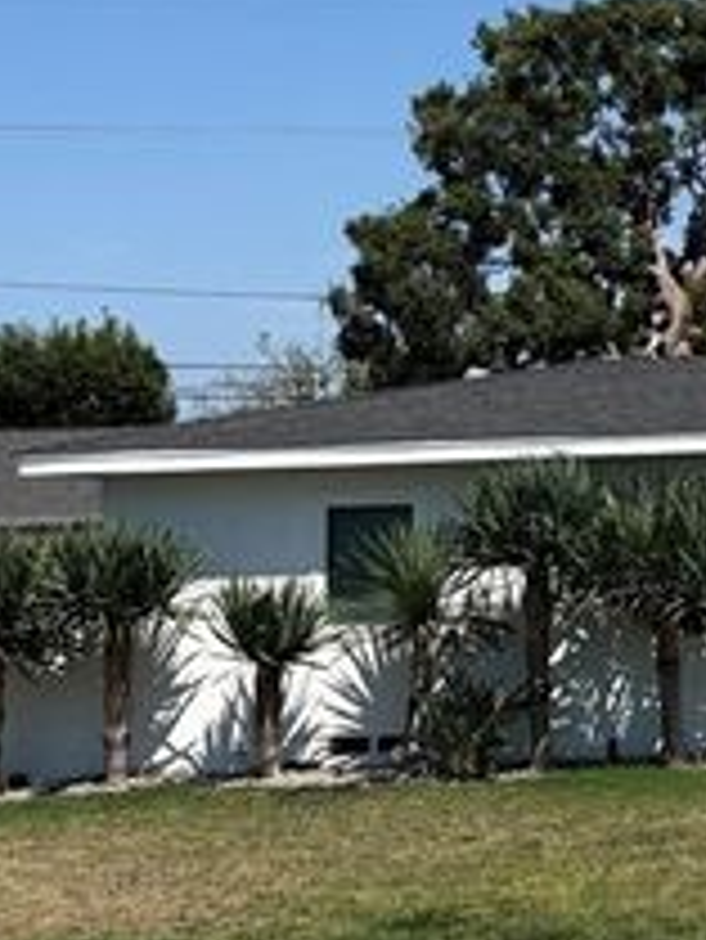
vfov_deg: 23.3
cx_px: 940
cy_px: 254
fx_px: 2255
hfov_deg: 16.7
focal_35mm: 83
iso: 50
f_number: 1.6
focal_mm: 5.96
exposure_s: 1/4854
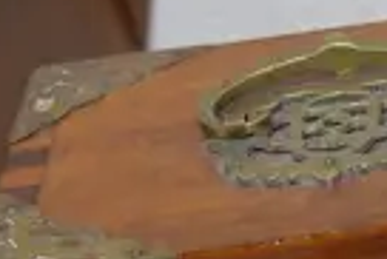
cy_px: 58
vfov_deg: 6.3
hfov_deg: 7.9
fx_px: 2357
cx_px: 1212
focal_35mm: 219
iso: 320
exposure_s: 1/60
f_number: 3.5
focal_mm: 14
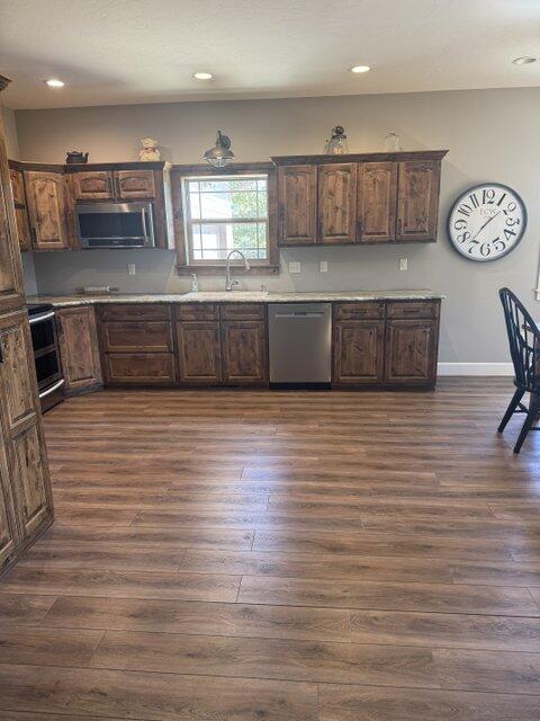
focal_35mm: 24
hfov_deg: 56.8
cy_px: 360
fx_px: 499
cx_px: 270
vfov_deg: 71.6
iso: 125
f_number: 1.78
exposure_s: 1/60
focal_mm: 6.76
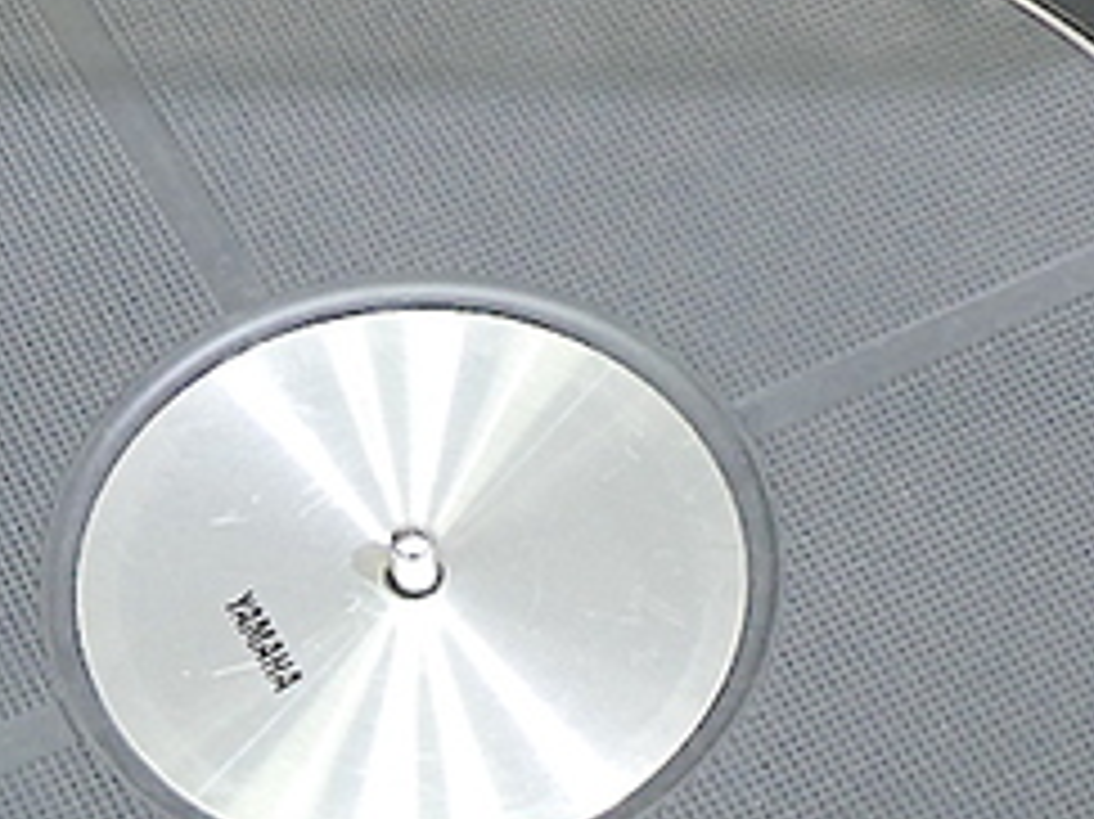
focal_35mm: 146
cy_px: 612
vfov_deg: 10.1
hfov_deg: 13.5
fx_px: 4612
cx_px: 666
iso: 200
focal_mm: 6.7
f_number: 3.7
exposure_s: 1/3.2
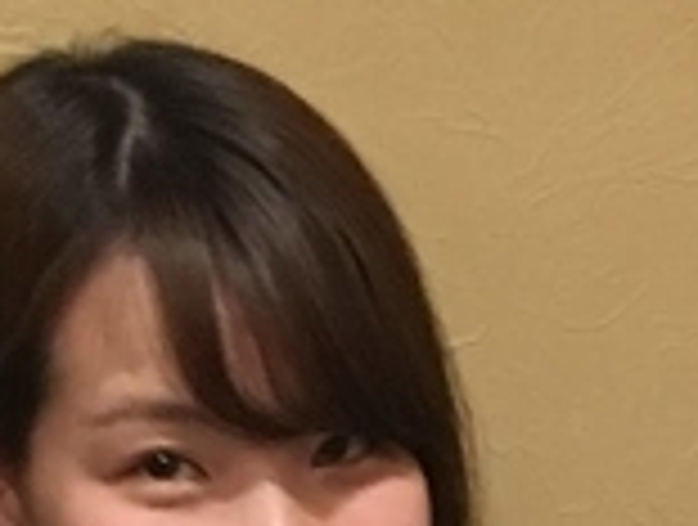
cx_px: 1193
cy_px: 1753
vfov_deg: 6.0
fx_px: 4527
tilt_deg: -28.2
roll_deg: -3.6
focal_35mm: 224
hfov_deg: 8.5
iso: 160
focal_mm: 4.15
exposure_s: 1/30
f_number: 2.2
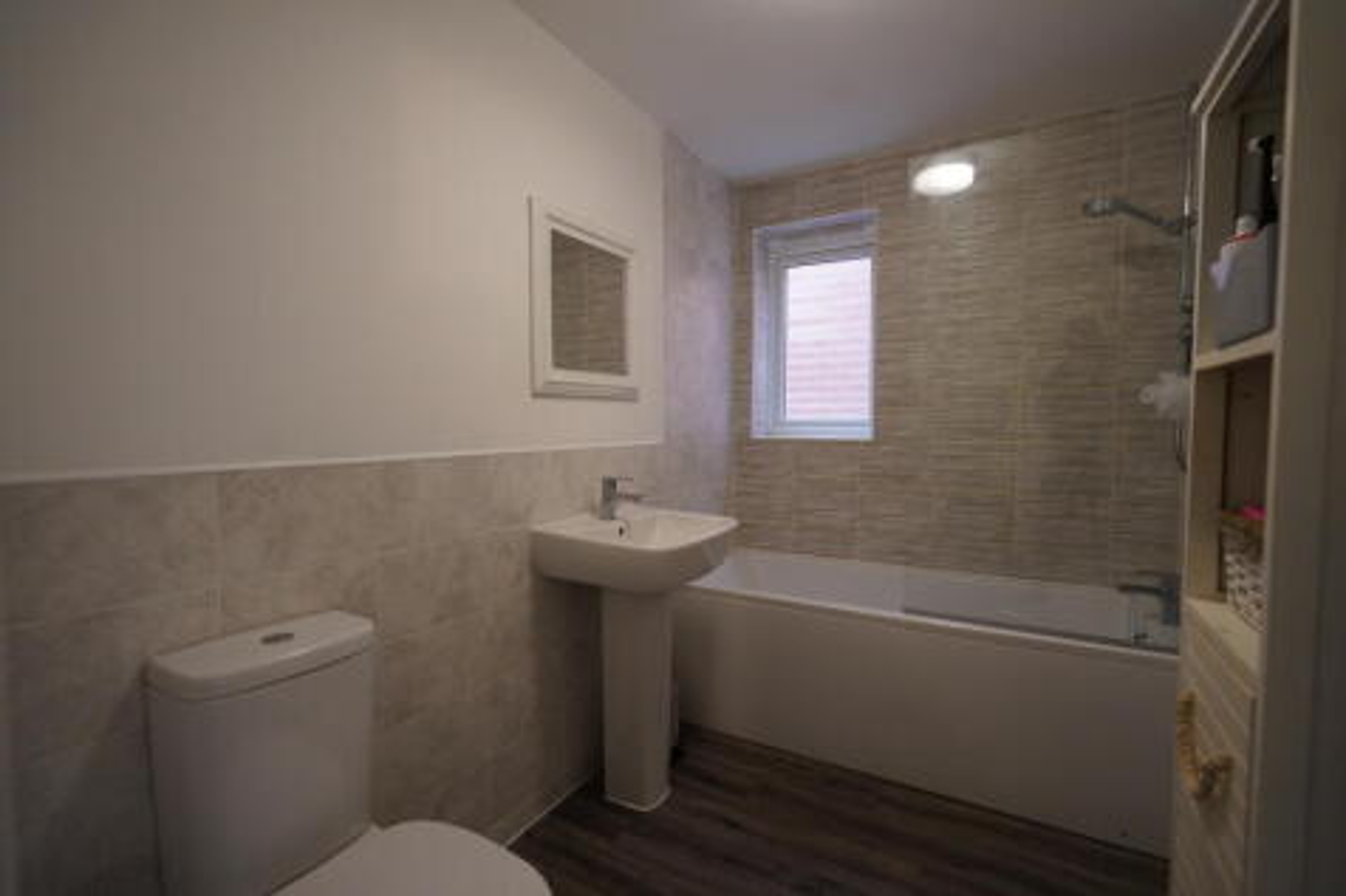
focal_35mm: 16
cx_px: 673
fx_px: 598
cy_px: 448
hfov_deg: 96.8
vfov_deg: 73.7
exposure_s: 1/160
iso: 4000
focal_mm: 16
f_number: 4
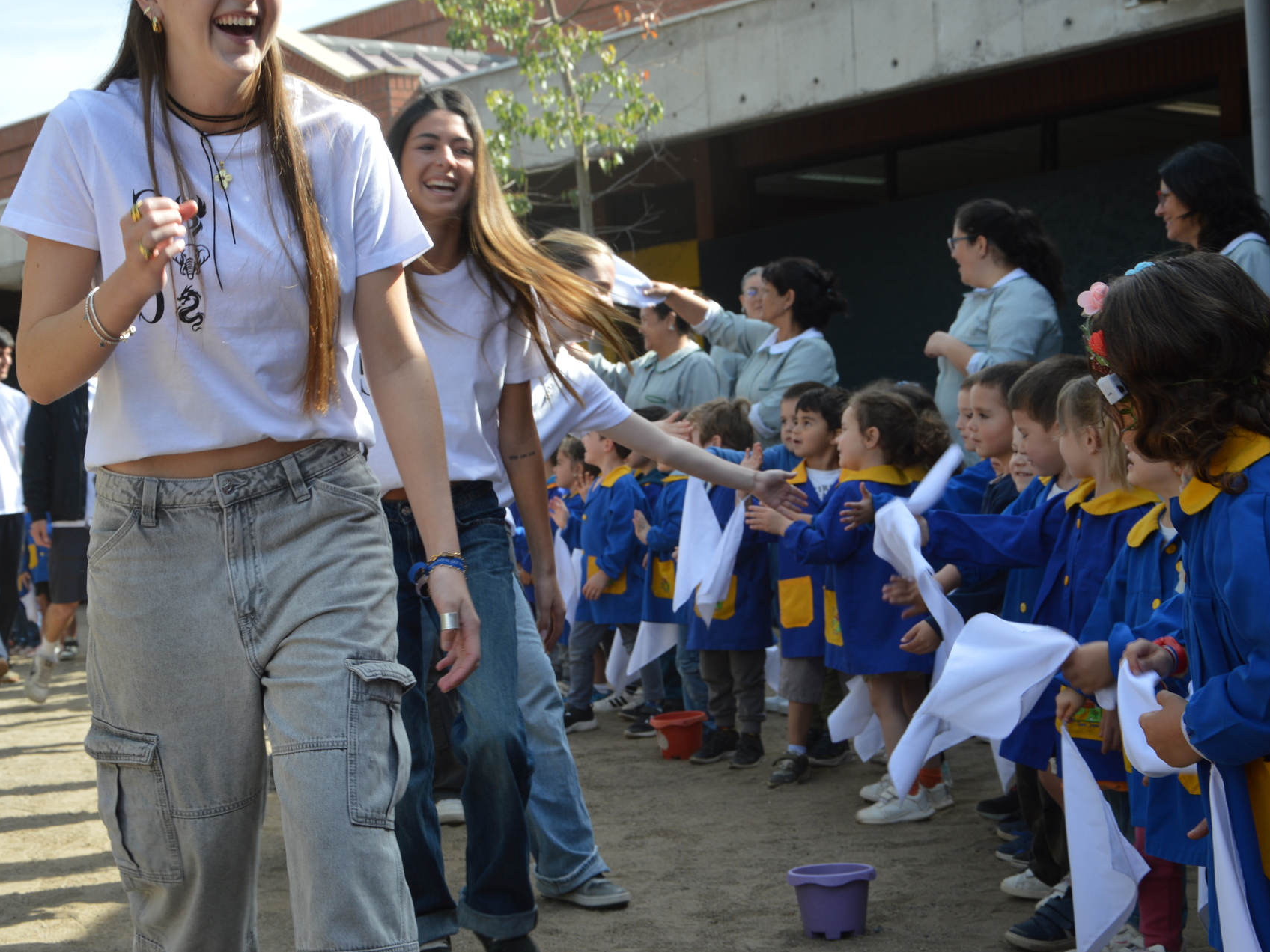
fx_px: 2275
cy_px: 476
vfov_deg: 23.7
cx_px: 562
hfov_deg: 31.2
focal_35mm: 62
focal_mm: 38
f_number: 5.6
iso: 100
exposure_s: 1/160
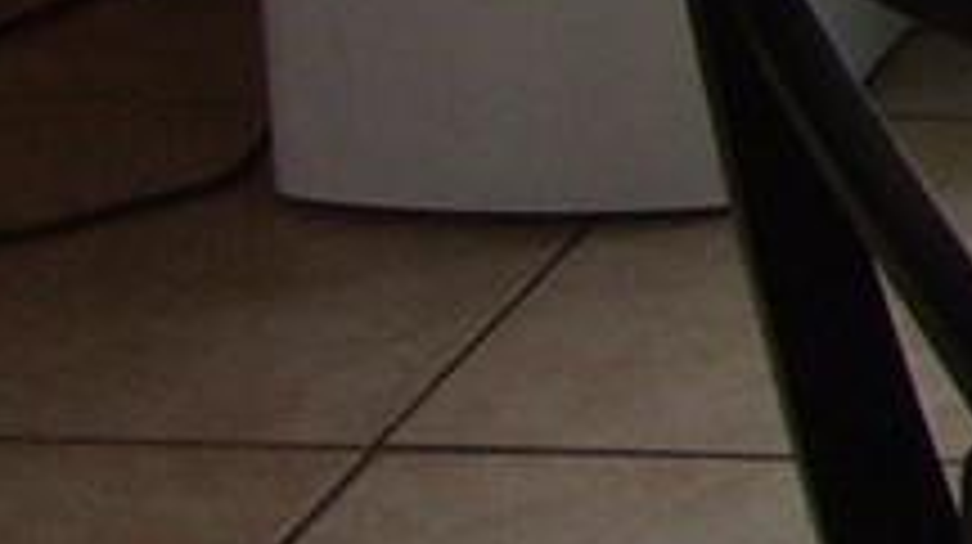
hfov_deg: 6.5
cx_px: 3514
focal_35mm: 283
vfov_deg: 4.0
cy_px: -1533
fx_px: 7287
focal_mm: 7.8
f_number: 2.8
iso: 80
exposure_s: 1/90
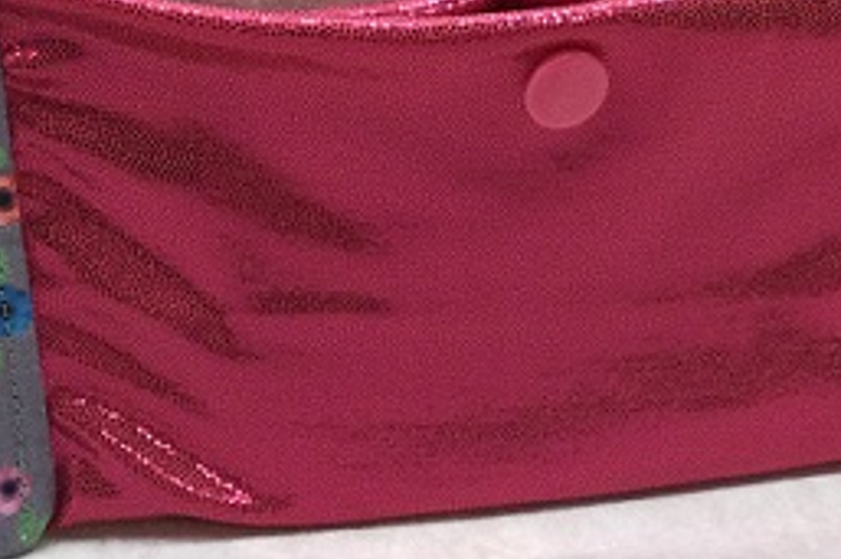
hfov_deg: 27.5
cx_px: 564
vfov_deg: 18.6
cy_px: 317
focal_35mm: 73
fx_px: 1704
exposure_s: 1/30
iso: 40
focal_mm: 3.3
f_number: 2.4
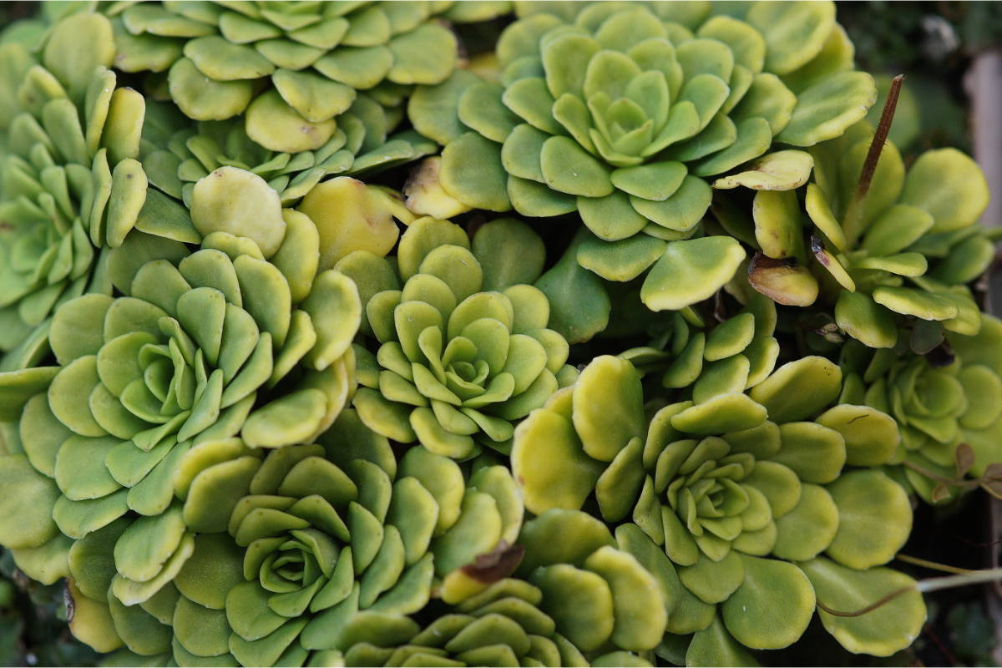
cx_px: 501
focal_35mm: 150
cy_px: 334
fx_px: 4175
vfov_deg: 9.1
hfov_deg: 13.7
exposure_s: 1/160
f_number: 5.6
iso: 400
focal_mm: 100
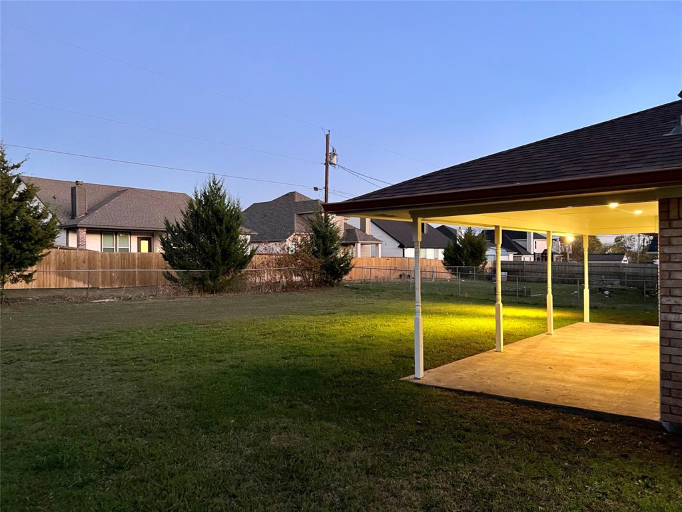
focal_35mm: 26
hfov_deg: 67.3
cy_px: 256
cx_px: 341
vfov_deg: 53.1
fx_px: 512
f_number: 1.5
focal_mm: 5.7
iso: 640
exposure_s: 1/30
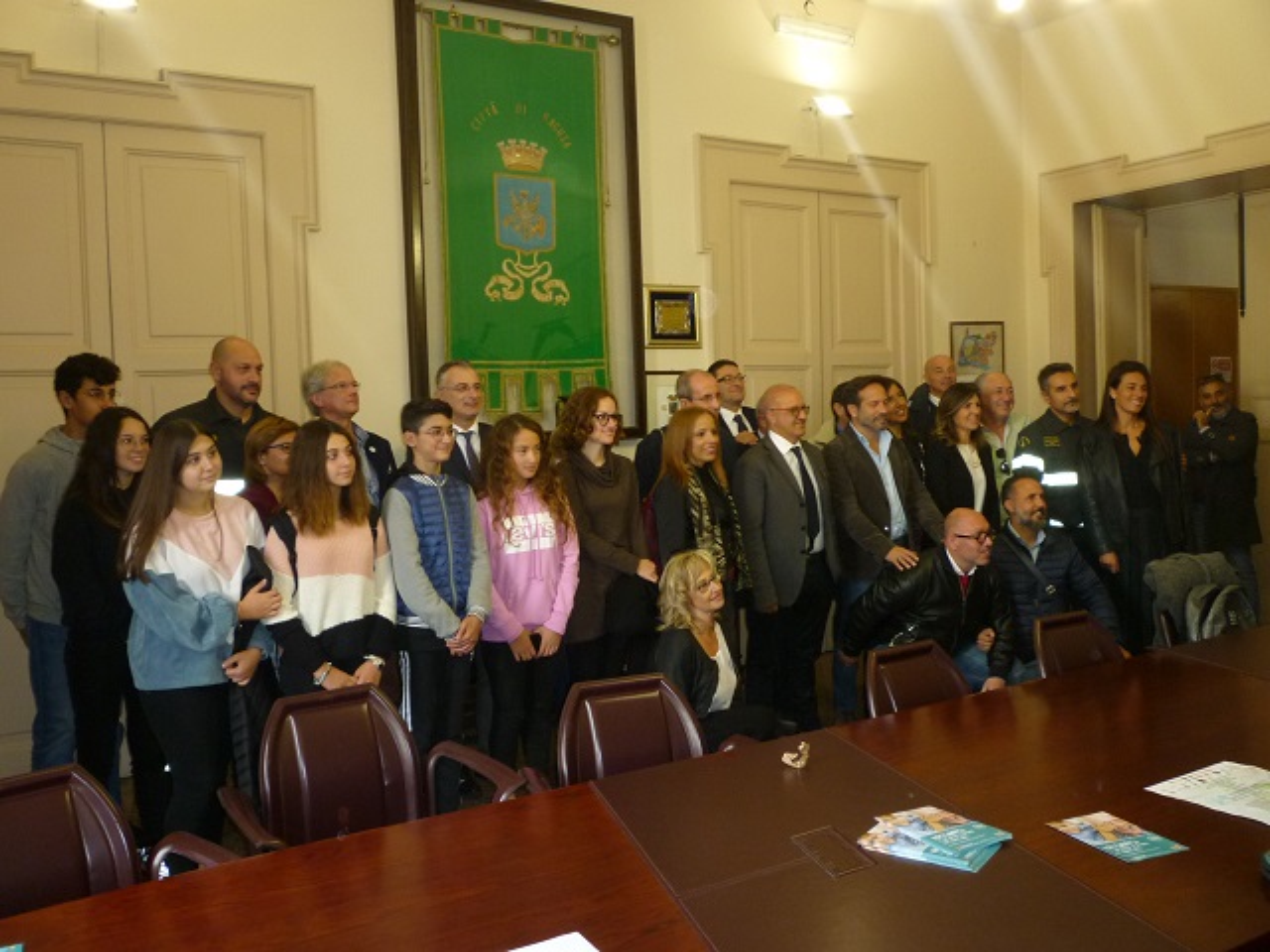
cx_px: 635
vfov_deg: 48.2
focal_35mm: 29
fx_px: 1064
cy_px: 476
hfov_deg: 61.7
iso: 200
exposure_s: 1/30
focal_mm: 5.2
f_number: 3.3
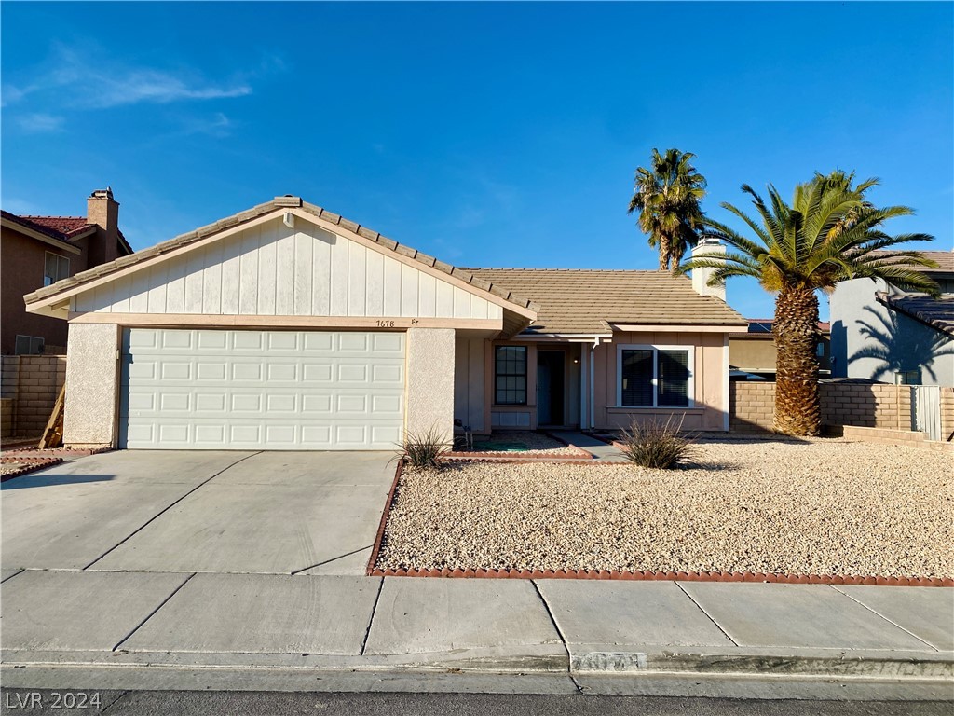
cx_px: 477
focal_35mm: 26
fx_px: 717
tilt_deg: +3.2
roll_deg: -1.2
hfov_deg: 67.3
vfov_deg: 53.1
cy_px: 358
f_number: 1.8
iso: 32
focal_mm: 4.25
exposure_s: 1/4115
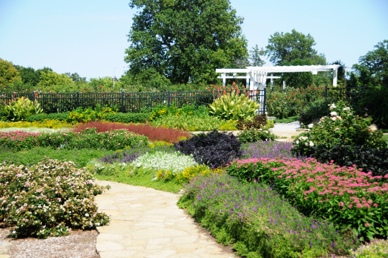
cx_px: 194
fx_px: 743
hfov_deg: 29.3
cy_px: 129
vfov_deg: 19.7
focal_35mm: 69
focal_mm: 46
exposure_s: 1/1000
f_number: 4.8
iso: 250
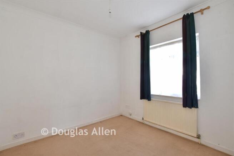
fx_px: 98
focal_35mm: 15
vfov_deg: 77.4
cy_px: 78
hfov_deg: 100.4
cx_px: 117
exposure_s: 1/1.6
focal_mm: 10
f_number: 8
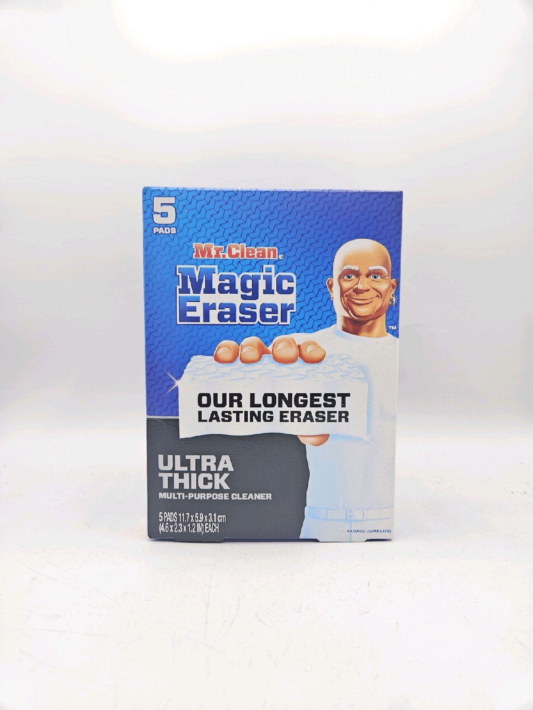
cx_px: 266
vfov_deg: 73.9
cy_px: 355
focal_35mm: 23
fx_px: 472
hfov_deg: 58.9
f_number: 1.8
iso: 25
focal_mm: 5.4
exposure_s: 1/244
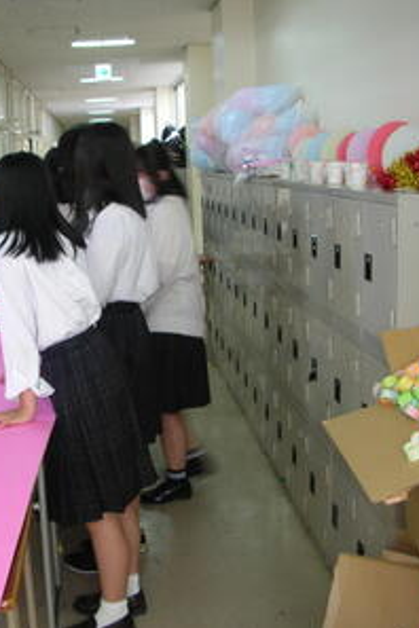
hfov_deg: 27.0
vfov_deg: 40.3
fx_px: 855
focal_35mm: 49
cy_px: 315
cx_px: 89
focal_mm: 5.8
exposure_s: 1/10.8
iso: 50
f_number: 2.8
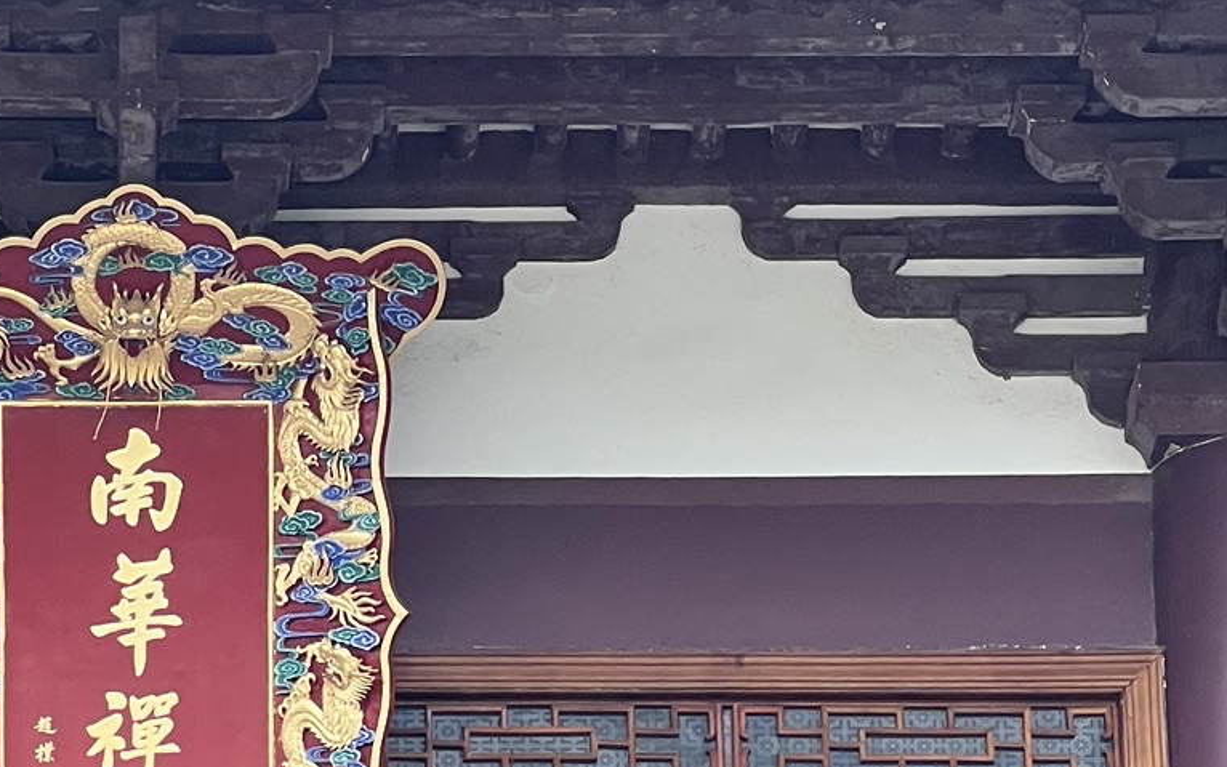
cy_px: 1444
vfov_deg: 6.0
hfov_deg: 9.8
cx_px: 178
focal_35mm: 213
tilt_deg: +19.7
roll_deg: -0.3
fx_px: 7124
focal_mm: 9
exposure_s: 1/99
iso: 100
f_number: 2.8
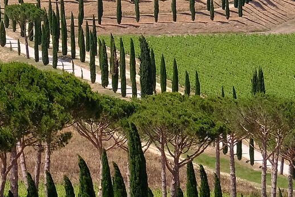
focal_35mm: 383
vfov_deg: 3.6
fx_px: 3139
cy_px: 129
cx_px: -22
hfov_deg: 5.4
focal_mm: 55
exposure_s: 1/500
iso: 400
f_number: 9
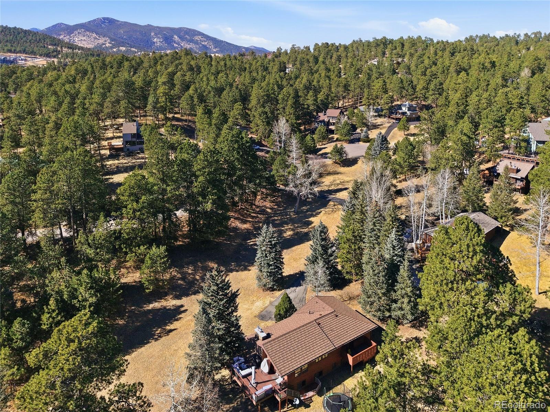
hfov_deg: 71.6
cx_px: 275
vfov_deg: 56.8
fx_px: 381
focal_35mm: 24
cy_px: 206
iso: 210
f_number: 1.8
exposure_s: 1/5000
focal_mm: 8.7
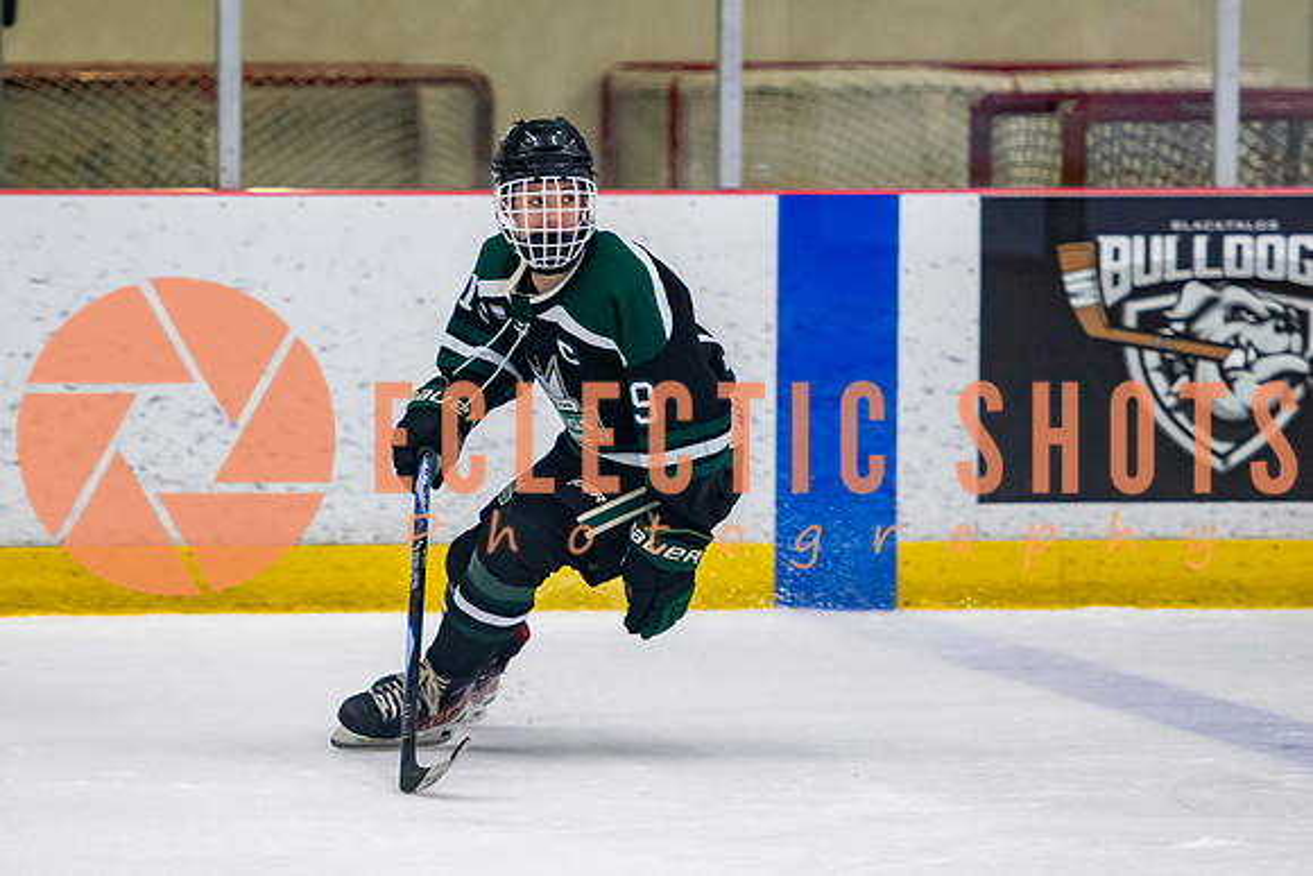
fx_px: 11227
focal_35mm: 308
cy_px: 362
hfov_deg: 6.7
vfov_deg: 4.5
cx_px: 451
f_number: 3.2
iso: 2000
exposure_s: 1/640
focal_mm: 165
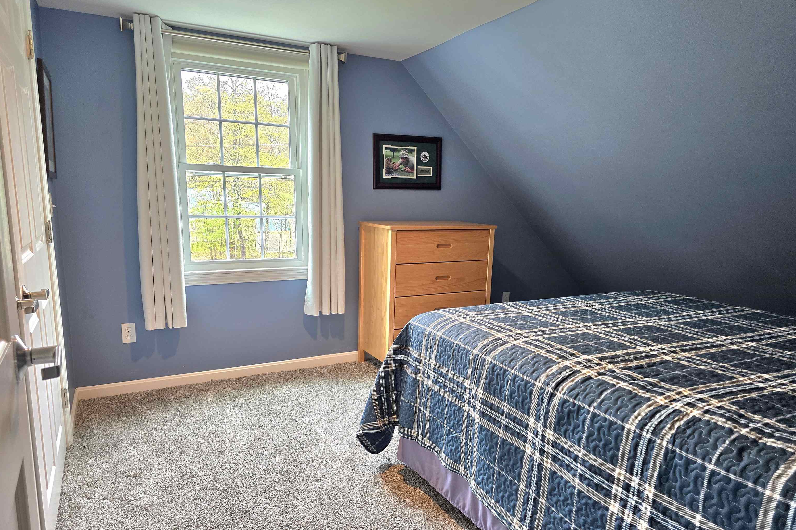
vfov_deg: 53.1
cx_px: 397
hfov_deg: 73.7
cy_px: 285
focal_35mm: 24
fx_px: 531
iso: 200
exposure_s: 1/120
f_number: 1.7
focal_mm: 6.3
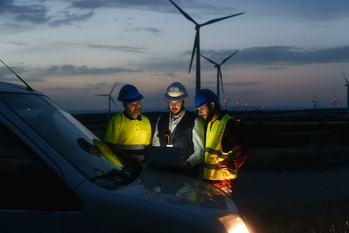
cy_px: 116
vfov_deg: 30.5
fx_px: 426
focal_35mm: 44
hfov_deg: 44.5
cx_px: 174
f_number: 2.8
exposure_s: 1/100
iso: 800
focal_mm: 44
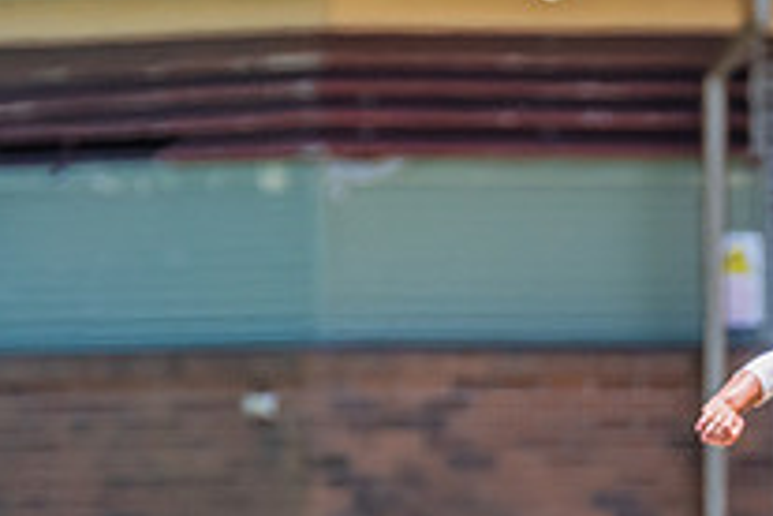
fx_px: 41975
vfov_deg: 0.7
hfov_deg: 1.1
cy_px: 572
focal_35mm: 1955
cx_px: 873
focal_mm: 600
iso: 640
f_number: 7.1
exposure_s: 1/2000
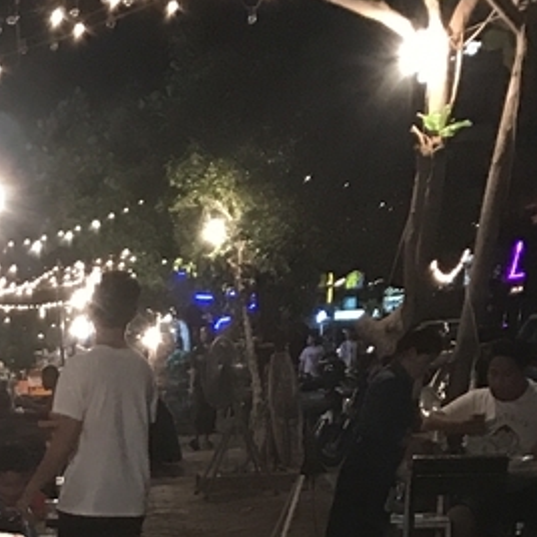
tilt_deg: -17.9
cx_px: -291
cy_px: 1066
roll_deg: +0.3
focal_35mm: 111
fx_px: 1948
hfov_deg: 14.5
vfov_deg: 13.5
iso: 64
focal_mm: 3.99
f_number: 1.8
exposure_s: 1/17
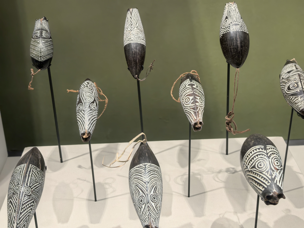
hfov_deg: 35.5
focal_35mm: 54
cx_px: 152
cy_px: 114
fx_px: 474
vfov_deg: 27.0
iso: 400
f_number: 2
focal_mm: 8.5
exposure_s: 1/33.3
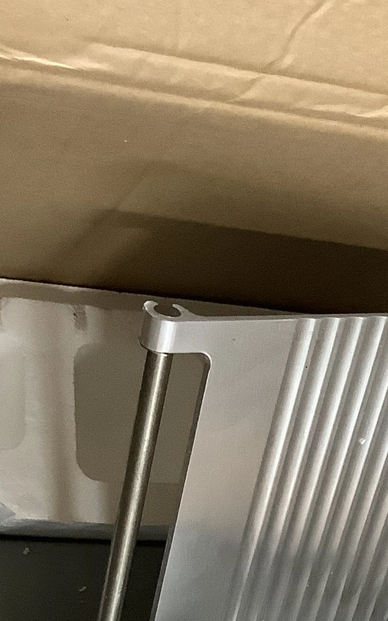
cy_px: 752
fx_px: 1370
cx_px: 360
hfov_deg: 15.9
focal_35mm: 81
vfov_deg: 23.3
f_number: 2.4
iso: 250
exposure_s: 1/40
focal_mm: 3.3
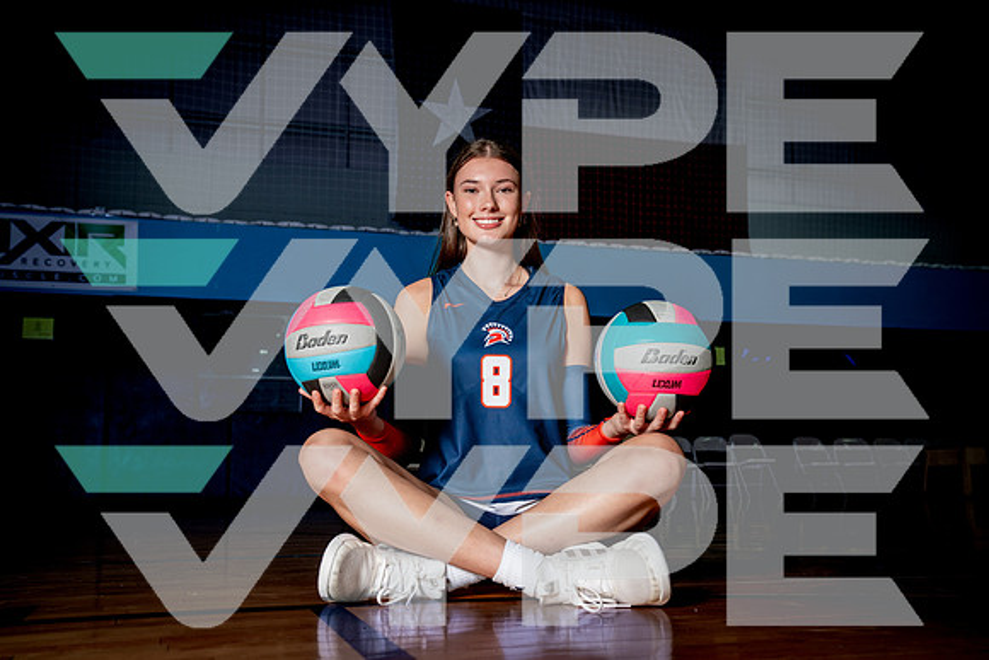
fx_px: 1012
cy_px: 330
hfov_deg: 52.1
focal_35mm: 37
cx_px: 494
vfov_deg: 36.1
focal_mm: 36
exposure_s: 1/200
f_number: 5
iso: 250
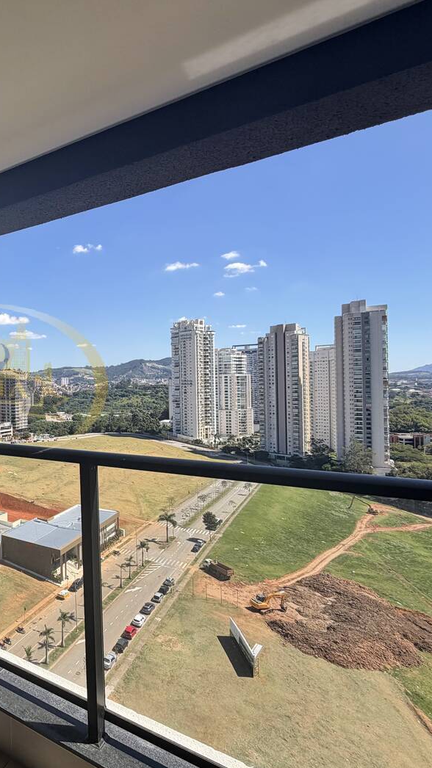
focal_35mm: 21
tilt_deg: +1.3
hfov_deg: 44.6
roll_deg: +1.7
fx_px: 428
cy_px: 383
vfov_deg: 83.9
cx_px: -10
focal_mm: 2.22
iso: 25
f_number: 2.2
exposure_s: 1/770
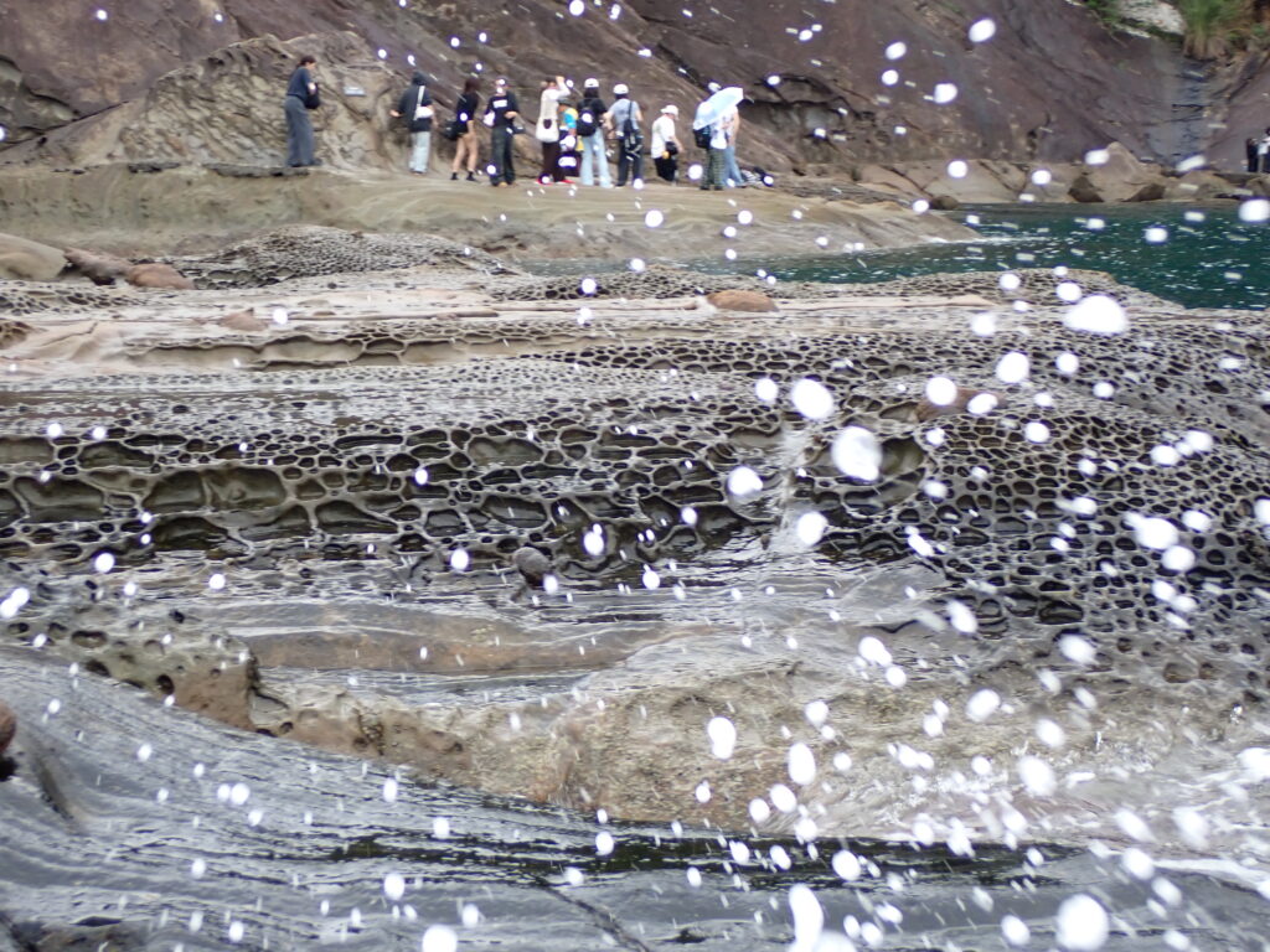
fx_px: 2128
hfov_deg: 33.2
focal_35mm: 58
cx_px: 635
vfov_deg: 25.2
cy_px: 476
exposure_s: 1/80
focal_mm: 10.35
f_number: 3.5
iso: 200
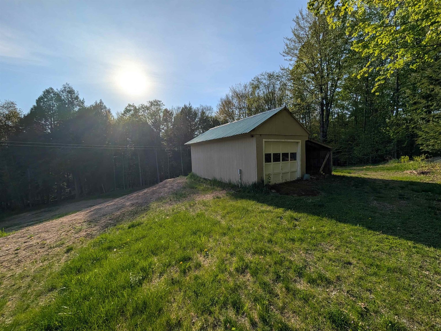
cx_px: 220
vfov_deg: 94.5
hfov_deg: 110.5
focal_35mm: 12
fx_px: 153
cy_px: 166
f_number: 1.7
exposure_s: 1/8333
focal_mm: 2.02
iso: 43
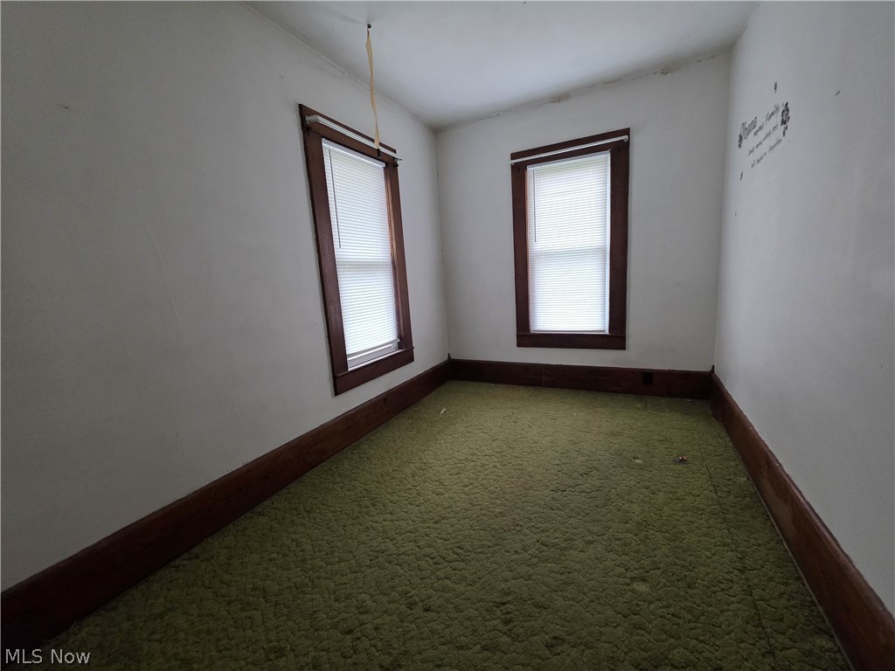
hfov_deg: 106.2
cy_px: 336
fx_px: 336
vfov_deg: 89.9
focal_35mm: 13
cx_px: 448
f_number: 1.9
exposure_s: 1/60
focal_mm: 2.2
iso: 500
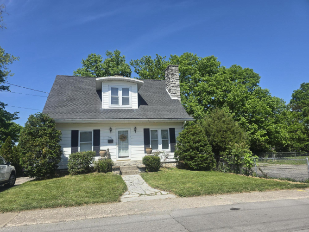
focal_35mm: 23
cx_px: 154
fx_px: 205
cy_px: 116
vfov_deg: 58.9
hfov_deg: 73.9
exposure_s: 1/818
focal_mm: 6.3
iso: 12
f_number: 1.7
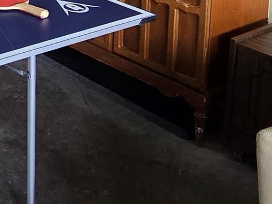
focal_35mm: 76
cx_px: -103
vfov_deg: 16.6
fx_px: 597
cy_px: -149
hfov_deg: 22.3
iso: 250
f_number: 2.2
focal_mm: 2.2
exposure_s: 1/60
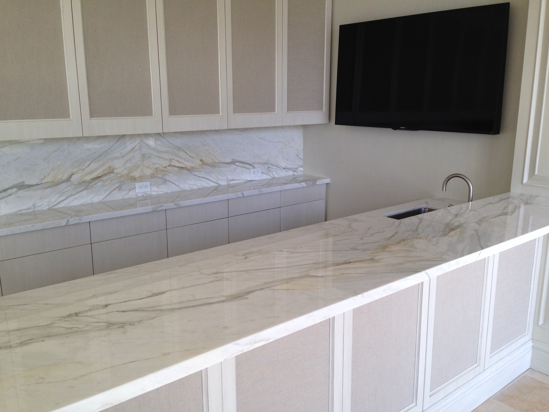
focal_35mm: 33
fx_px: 523
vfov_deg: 42.9
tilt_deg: -11.9
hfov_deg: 55.4
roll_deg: -0.6
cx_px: 274
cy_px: 206
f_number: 2.4
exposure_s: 1/120
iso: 50
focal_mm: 4.12
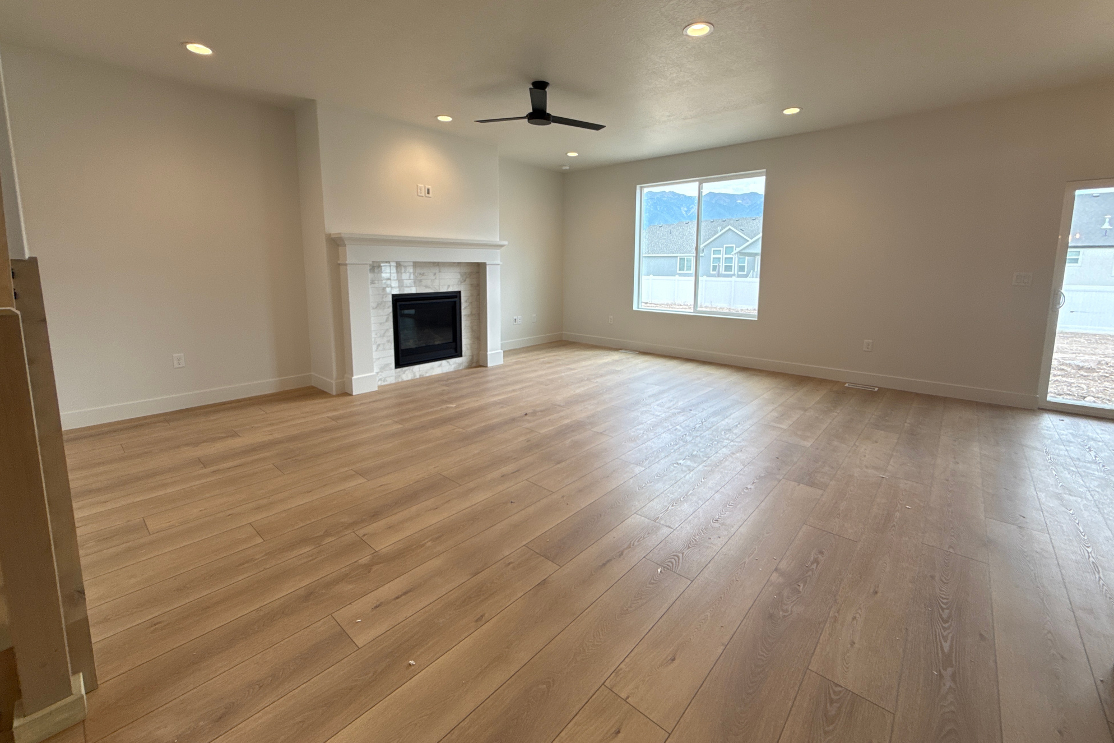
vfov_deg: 76.9
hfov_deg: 100.4
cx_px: 565
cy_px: 323
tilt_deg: -7.1
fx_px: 464
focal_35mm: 15
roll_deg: -0.4
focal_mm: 2.22
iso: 64
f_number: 2.2
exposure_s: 1/135
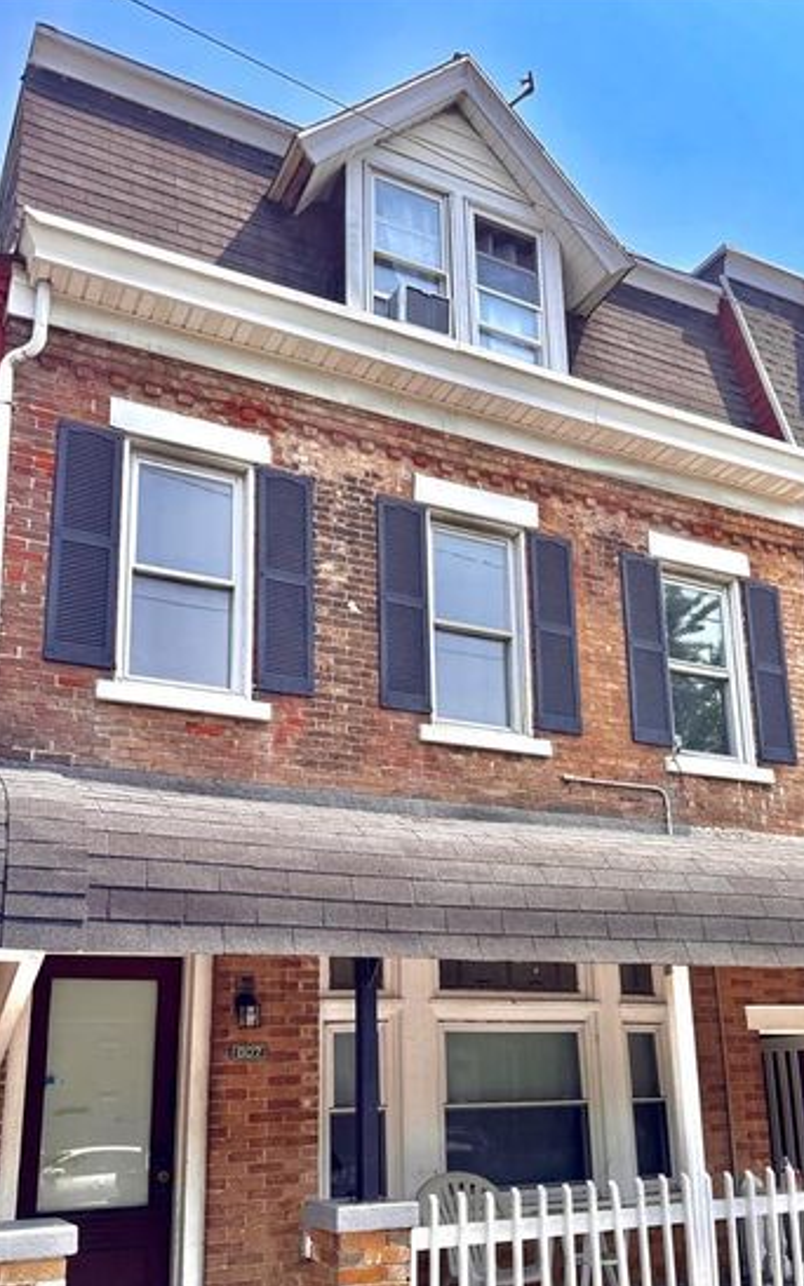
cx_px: 435
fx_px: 1087
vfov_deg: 60.7
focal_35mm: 31
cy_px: 772
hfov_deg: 40.6
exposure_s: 1/2710
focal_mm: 6.76
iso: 80
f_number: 1.78
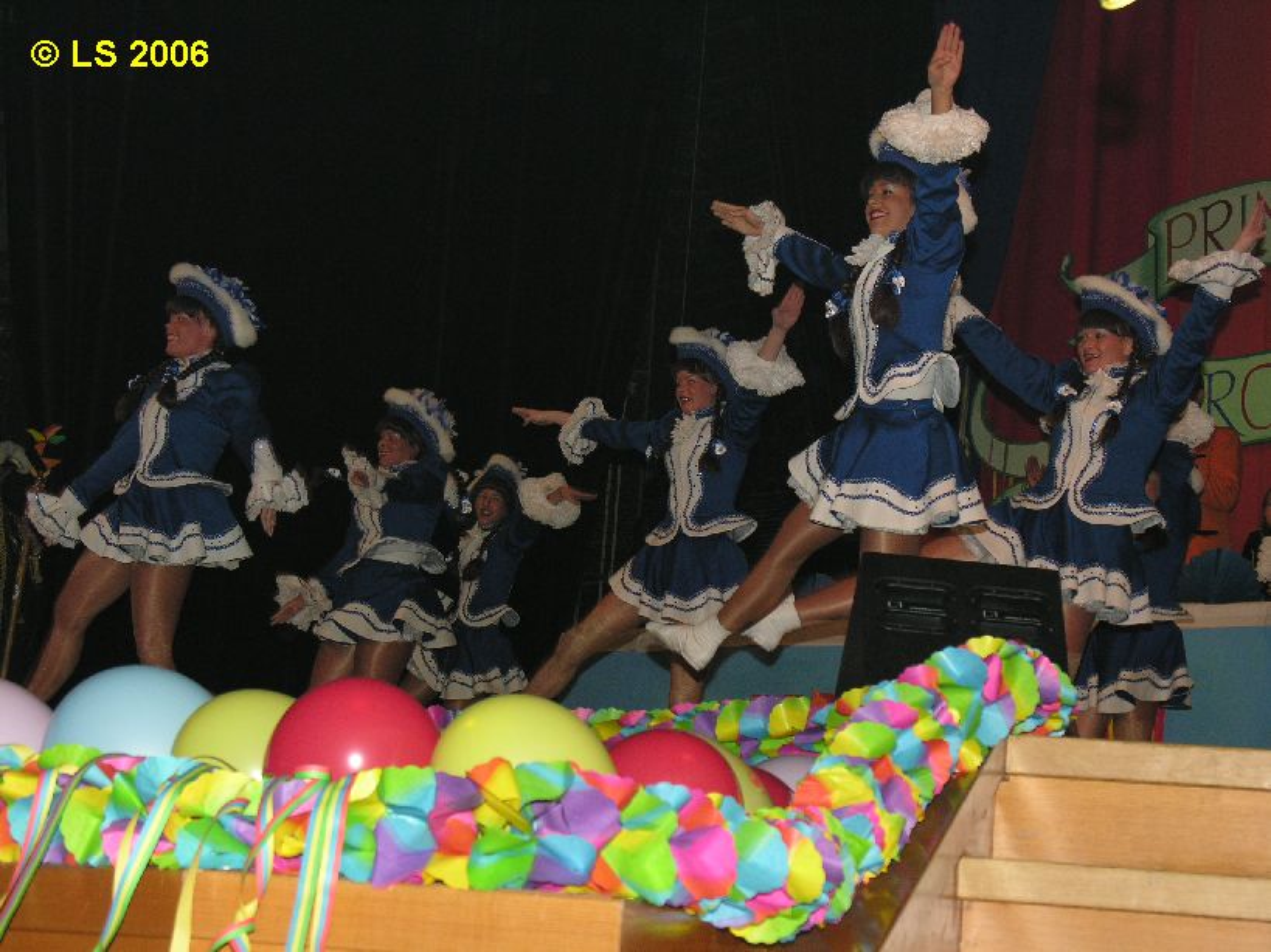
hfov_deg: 20.9
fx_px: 3451
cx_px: 636
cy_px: 476
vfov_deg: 15.7
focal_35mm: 94
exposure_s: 1/120
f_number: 4
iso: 100
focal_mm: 24
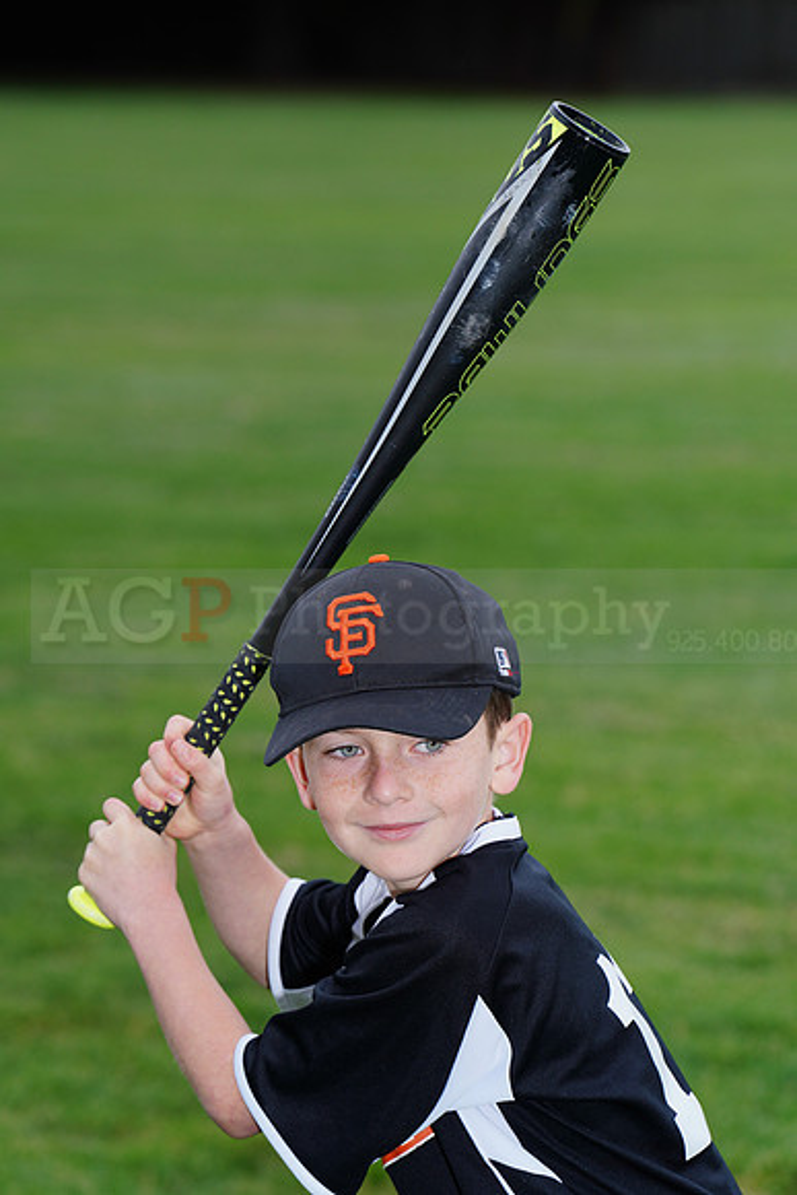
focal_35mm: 200
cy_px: 598
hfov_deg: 6.9
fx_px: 6637
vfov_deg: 10.3
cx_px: 398
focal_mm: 200
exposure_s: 1/200
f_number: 8
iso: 200
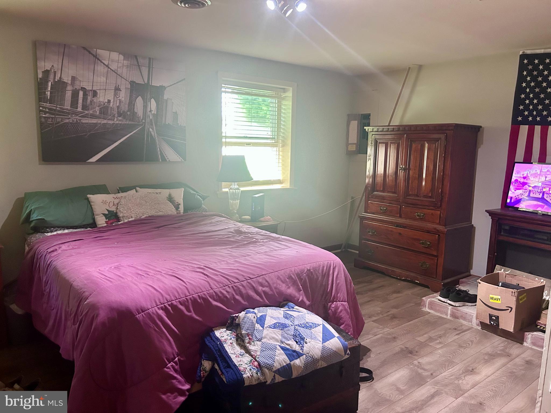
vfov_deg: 53.1
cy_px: 206
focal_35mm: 26
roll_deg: -1.3
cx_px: 276
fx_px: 414
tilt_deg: -9.1
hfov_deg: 67.3
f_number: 1.5
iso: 400
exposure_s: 1/60
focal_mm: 5.7
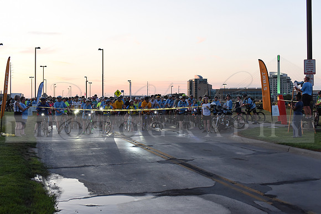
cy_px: 107
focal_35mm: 50
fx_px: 446
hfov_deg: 39.6
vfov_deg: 27.0
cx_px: 160
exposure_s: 1/400
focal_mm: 50
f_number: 3.5
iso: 2500
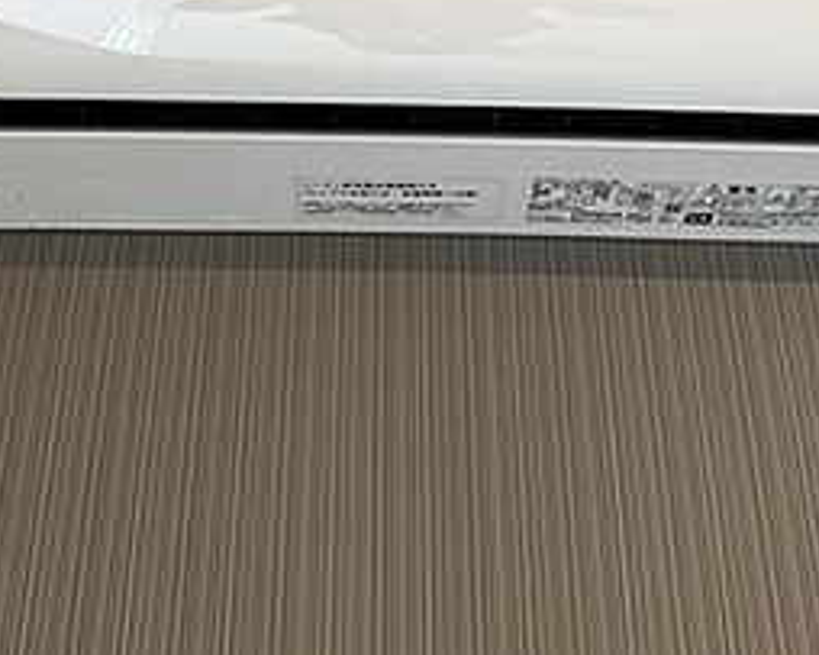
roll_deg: -0.8
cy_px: -74
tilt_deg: +37.8
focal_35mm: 59
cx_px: 390
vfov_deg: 24.0
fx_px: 1430
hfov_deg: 32.0
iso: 125
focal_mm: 6.86
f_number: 1.78
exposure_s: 1/121
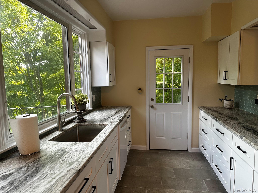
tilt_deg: -6.9
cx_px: 129
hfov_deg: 71.6
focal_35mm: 24
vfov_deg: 56.8
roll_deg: -0.3
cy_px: 96
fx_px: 179
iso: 125
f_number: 1.78
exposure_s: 1/120
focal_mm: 6.86
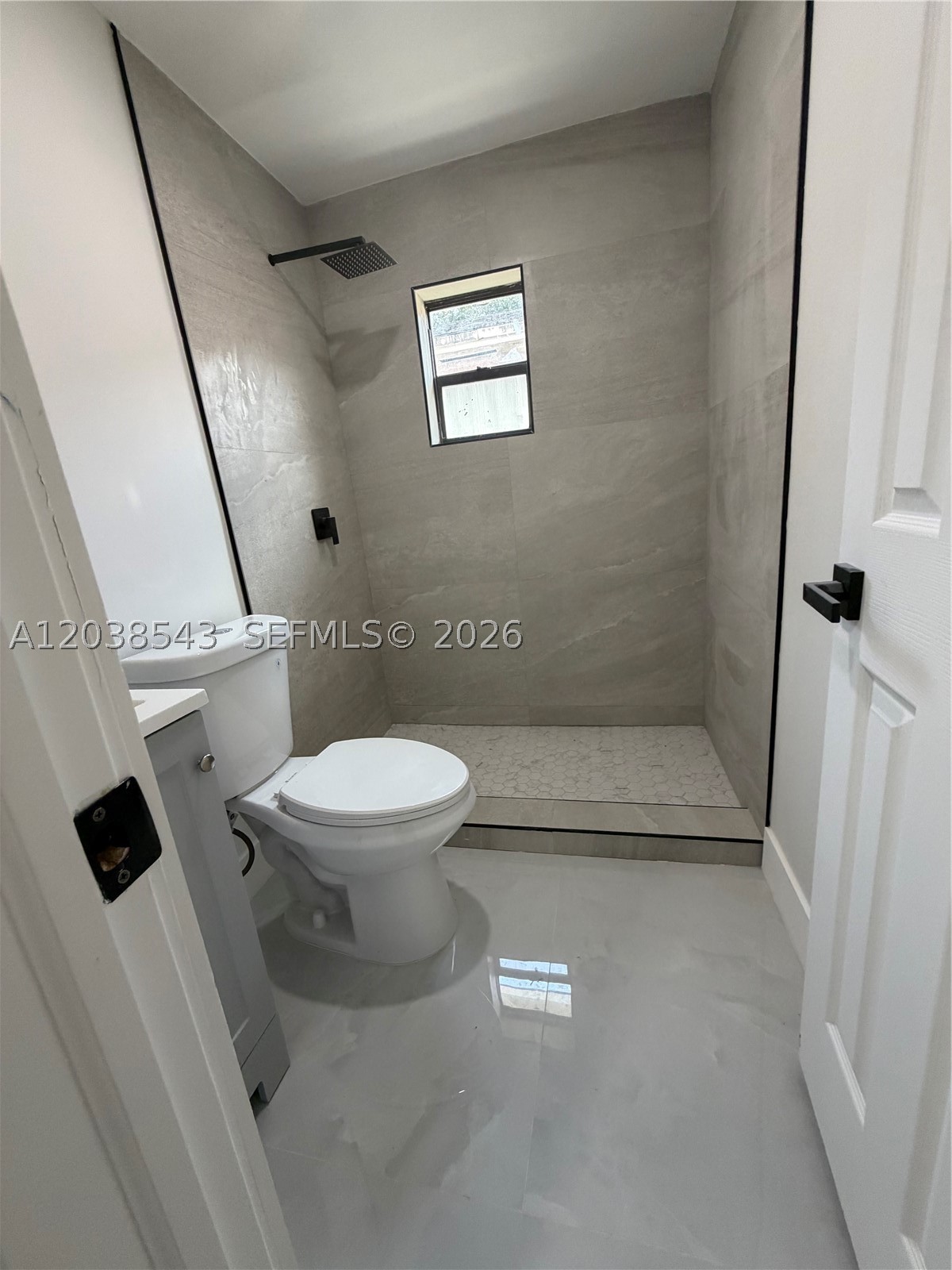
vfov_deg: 102.1
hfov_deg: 85.7
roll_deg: +6.3
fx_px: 513
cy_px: 635
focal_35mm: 14
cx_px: 476
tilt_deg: -16.1
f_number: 2.2
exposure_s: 1/121
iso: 250
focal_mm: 2.22
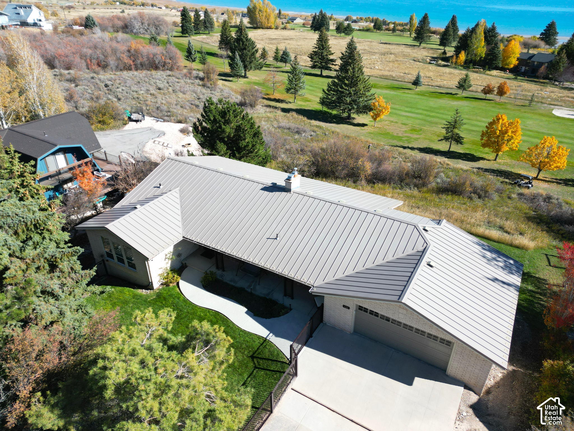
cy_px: 216
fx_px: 398
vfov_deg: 56.8
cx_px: 287
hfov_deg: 71.6
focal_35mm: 24
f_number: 1.7
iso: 150
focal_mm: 6.72
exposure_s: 1/2500
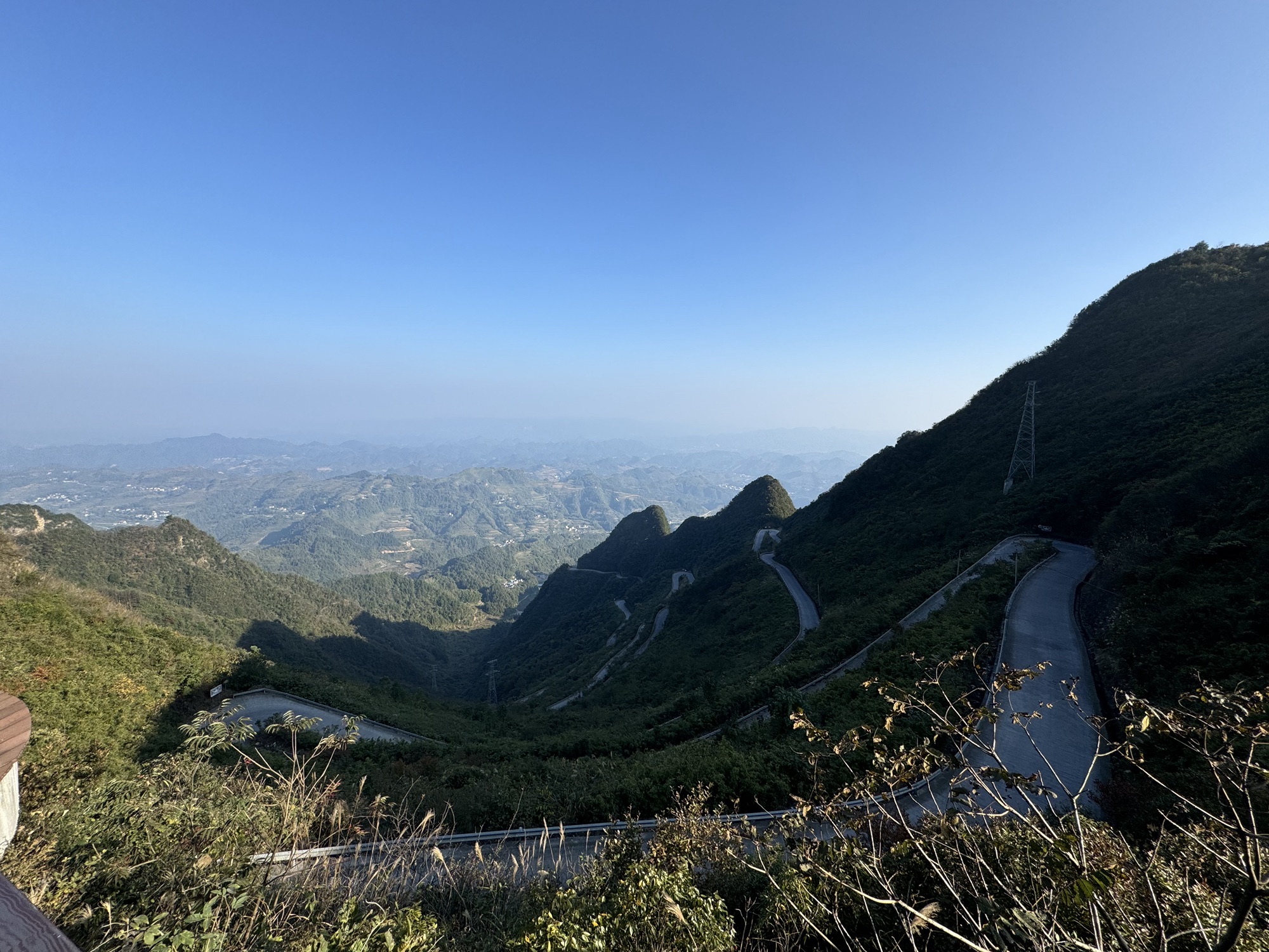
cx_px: 634
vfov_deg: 85.7
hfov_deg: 102.1
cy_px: 476
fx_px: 513
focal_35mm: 14
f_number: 2.2
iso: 50
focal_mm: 2.22
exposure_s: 1/1346
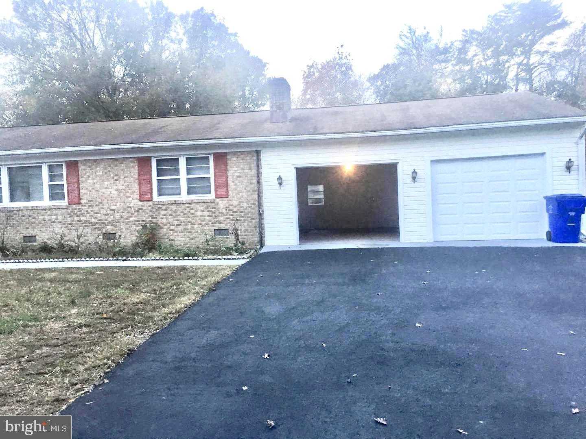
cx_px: 293
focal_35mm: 29
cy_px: 220
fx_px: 491
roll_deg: +1.3
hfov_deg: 61.7
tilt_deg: -1.4
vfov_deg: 48.2
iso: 40
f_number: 2.2
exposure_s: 1/15
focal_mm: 4.15
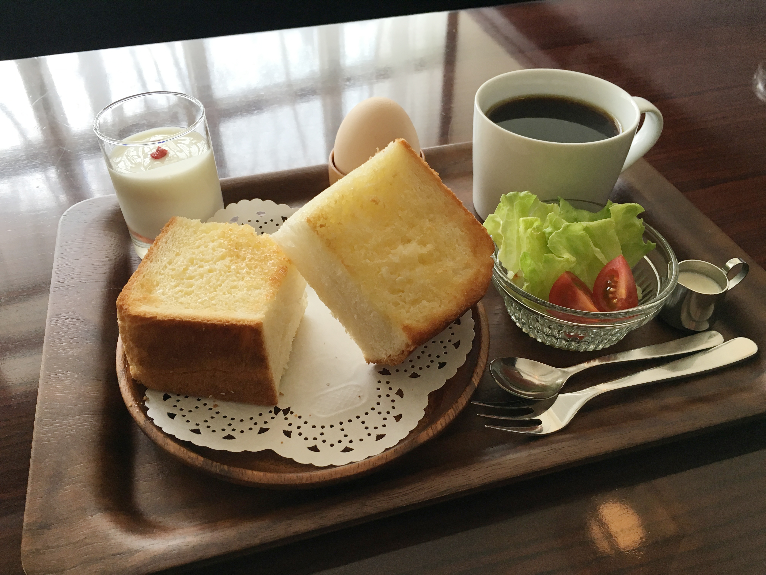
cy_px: 288
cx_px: 383
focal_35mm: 29
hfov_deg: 61.7
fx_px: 642
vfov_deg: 48.2
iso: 32
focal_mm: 4.15
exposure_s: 1/30
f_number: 2.2
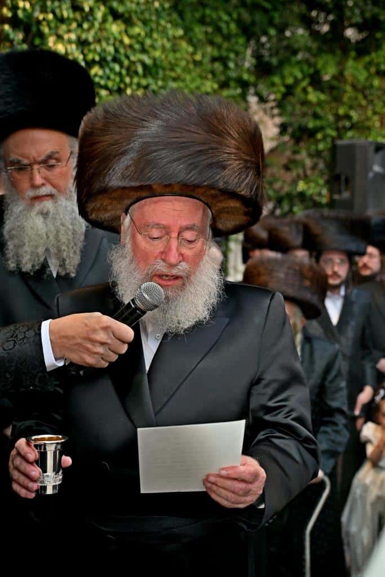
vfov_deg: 39.6
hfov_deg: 27.0
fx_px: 802
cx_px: 192
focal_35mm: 50
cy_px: 288
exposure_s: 1/200
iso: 400
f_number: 4
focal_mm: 50
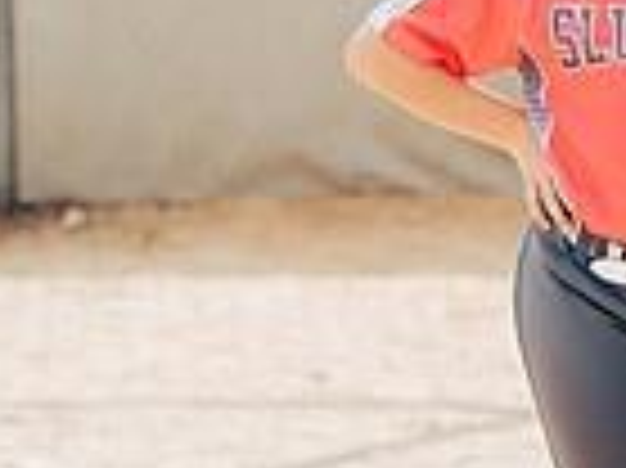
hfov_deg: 7.5
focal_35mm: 265
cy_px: 58
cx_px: 617
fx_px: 4788
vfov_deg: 5.6
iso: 160
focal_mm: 85
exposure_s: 1/1600
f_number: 2.8
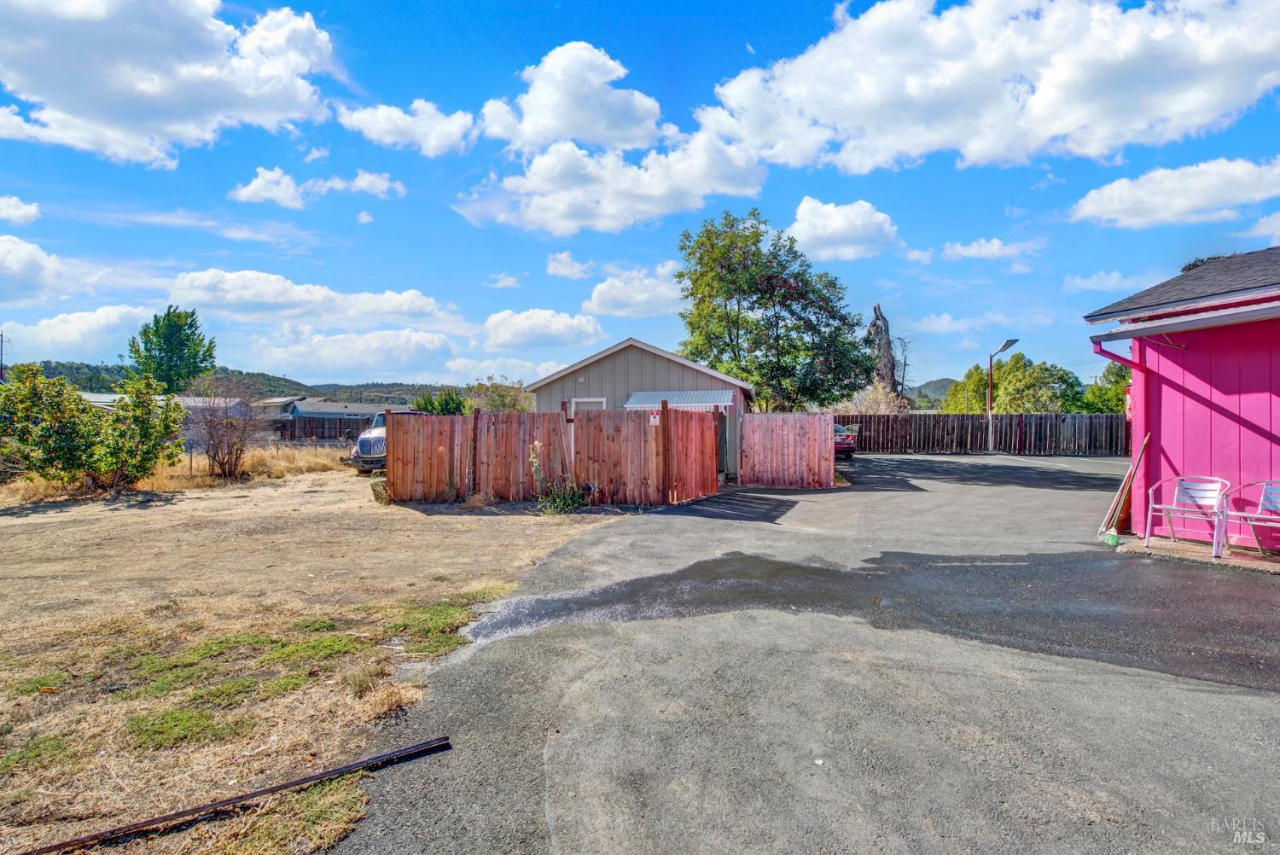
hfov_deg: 104.2
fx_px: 498
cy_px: 428
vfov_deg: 81.3
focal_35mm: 14
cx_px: 640
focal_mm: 14
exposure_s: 1/80
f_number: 14
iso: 100
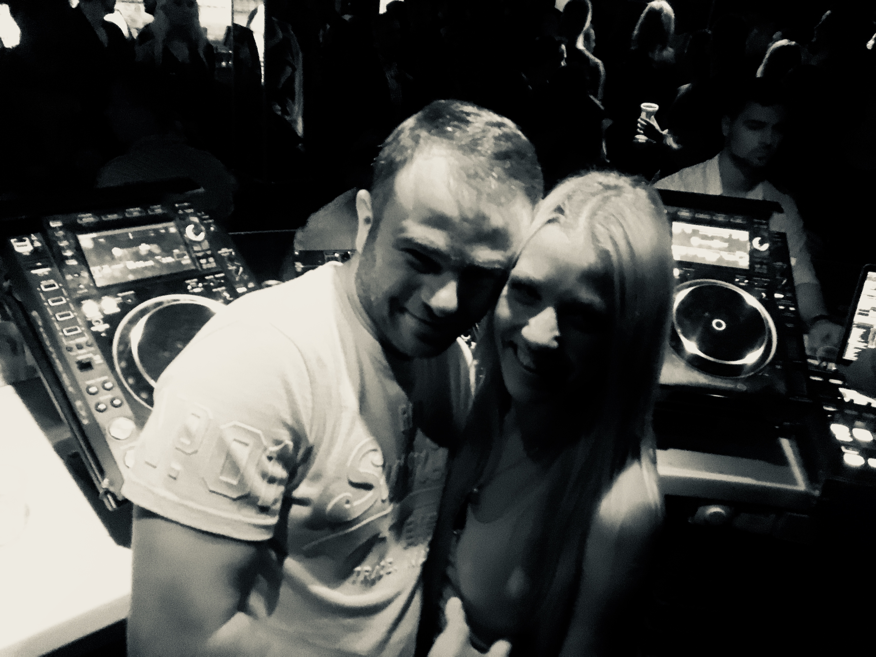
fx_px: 734
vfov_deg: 48.2
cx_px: 438
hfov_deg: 61.7
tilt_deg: -25.0
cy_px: 328
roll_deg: -6.4
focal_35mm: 29
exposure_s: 1/17
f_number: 2.2
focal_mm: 4.15
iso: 1250
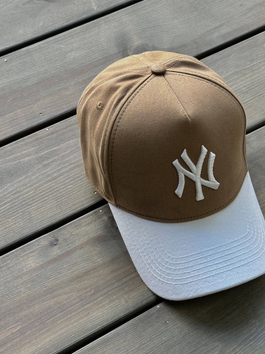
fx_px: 714
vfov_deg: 27.8
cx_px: 173
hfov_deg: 21.0
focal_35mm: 70
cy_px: 176
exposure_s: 1/88
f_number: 1.78
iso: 80
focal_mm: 6.86
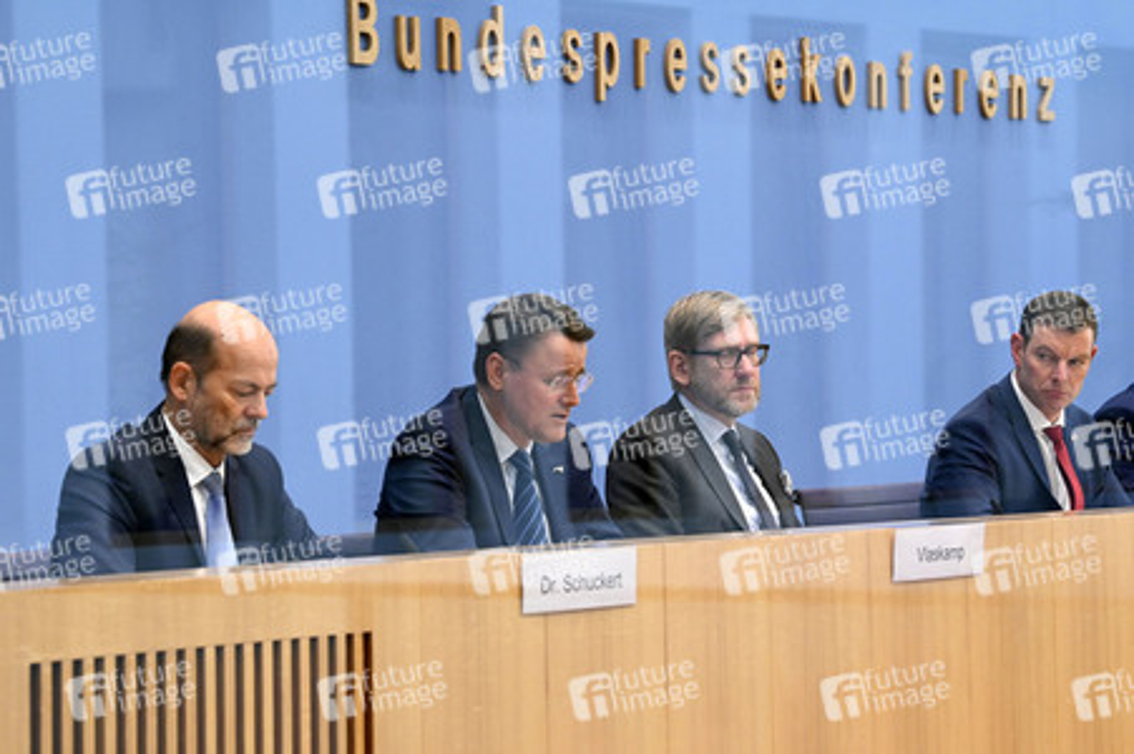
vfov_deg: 11.4
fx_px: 3777
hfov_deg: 17.1
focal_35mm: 120
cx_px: 567
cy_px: 377
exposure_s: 1/500
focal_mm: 120
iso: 6400
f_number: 7.1
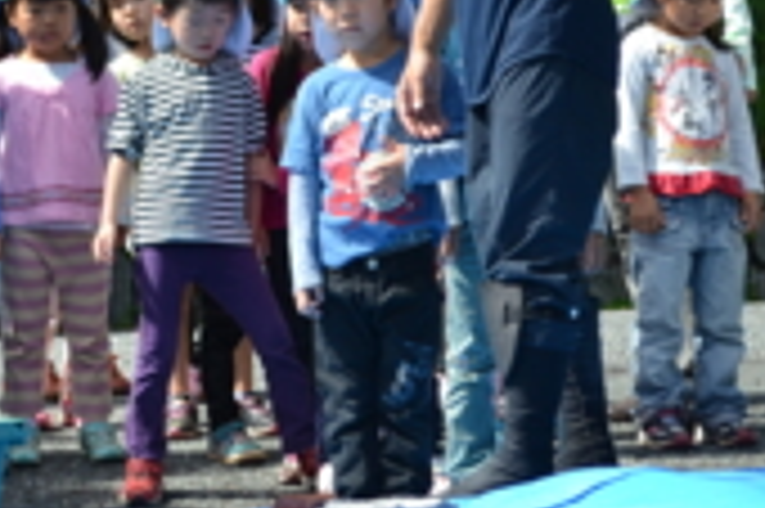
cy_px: -65
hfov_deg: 10.6
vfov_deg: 7.0
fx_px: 4122
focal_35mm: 194
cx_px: 126
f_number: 5.6
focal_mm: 55
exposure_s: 1/125
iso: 100
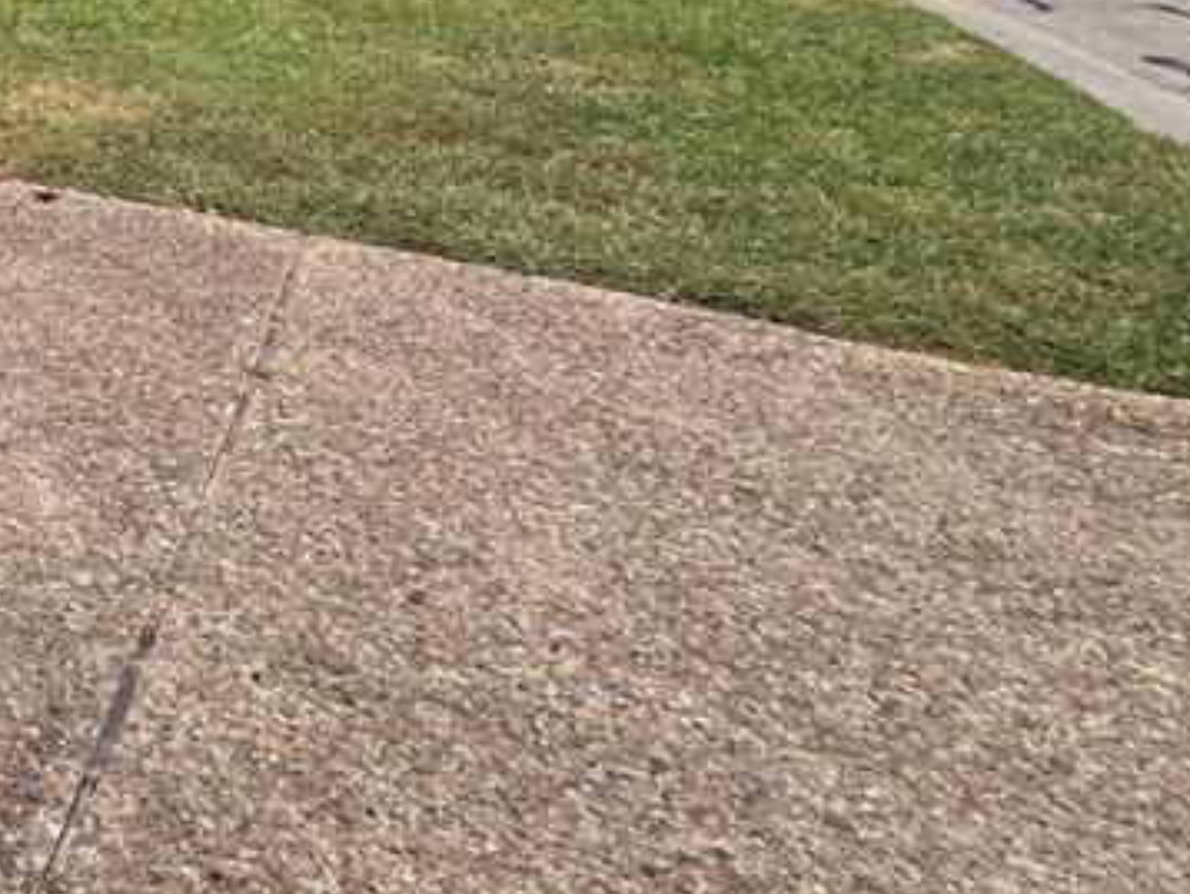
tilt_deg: -7.5
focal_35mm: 40
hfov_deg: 32.2
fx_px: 1376
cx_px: -435
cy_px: -80
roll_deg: -1.5
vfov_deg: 32.0
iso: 40
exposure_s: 1/980
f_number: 2.2
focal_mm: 2.22
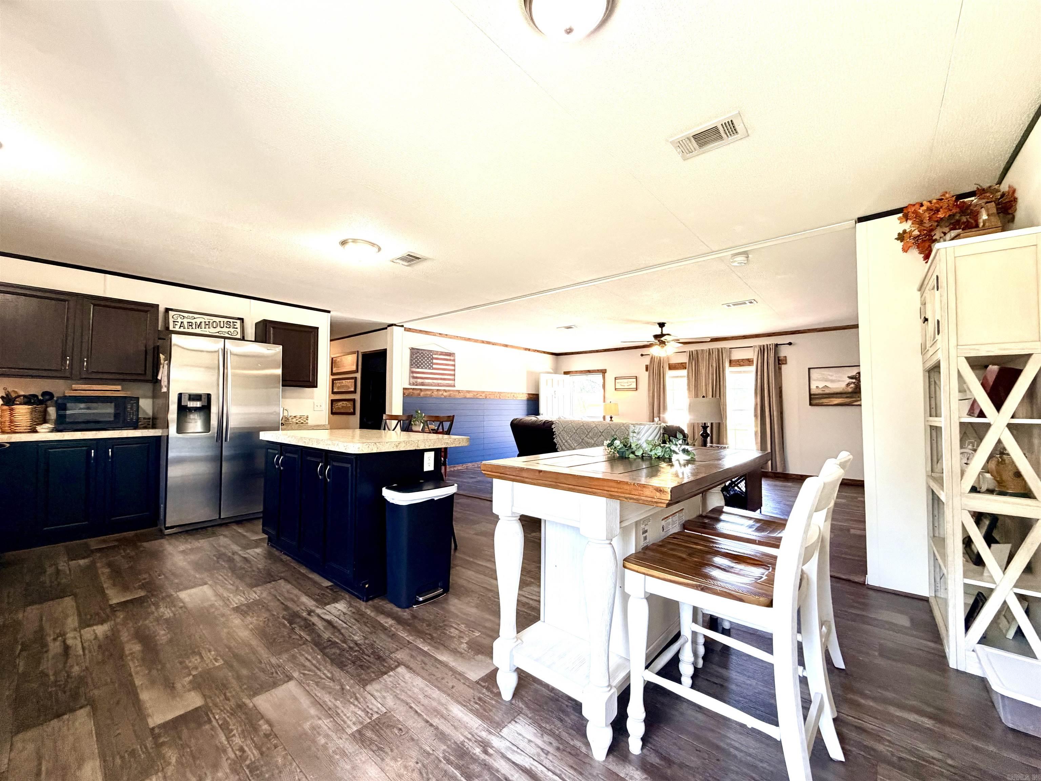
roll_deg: -0.2
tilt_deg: +1.8
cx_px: 520
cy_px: 390
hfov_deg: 102.1
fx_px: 421
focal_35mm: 14
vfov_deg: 85.7
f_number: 2.2
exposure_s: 1/120
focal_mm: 2.22
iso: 320
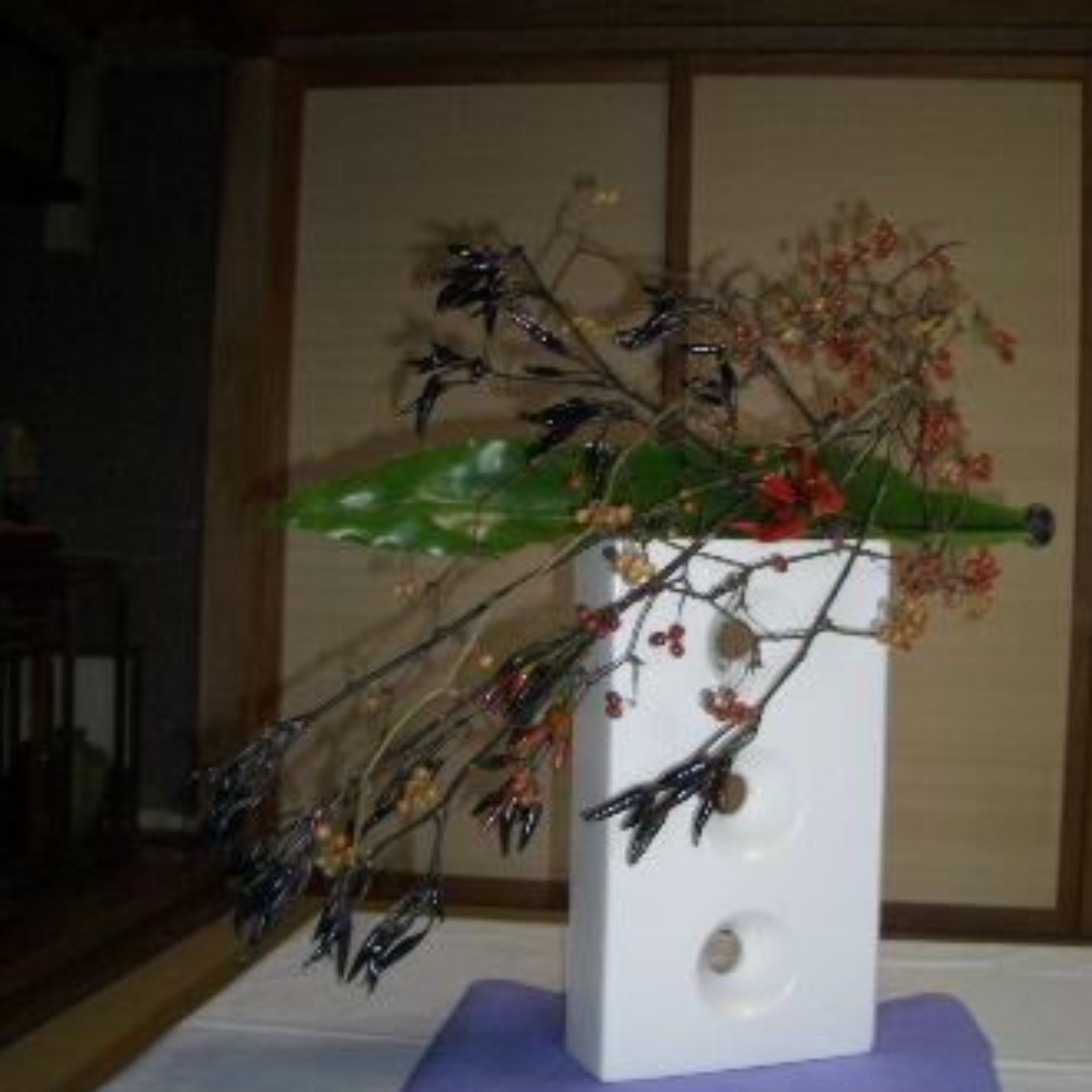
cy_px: 556
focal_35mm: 42
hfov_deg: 40.0
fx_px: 1499
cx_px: 553
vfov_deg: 40.0
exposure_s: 1/60
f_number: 2.6
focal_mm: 5.8
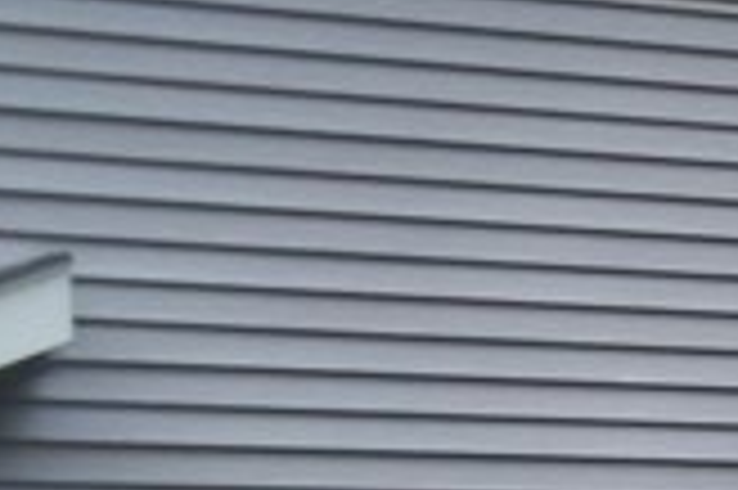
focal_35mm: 208
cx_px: 2034
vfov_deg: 6.4
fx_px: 4260
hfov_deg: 8.6
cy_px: 998
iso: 80
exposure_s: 1/100
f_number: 2.9
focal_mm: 5.7
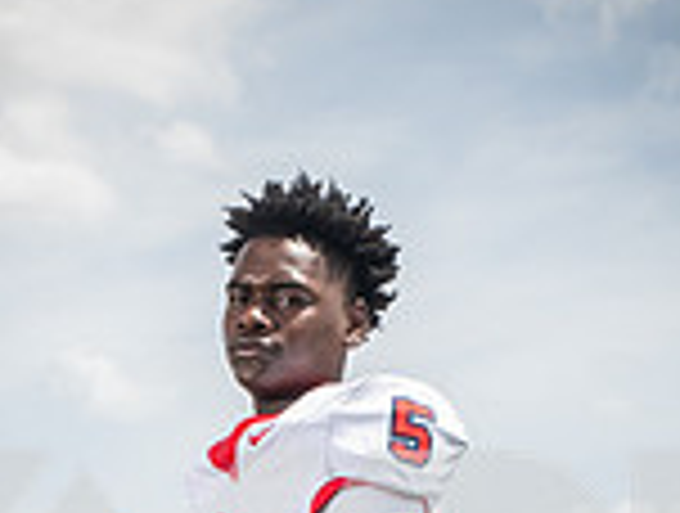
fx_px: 2363
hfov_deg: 16.4
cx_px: 275
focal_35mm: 120
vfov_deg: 11.5
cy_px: 909
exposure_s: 1/500
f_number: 7.1
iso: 160
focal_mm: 42
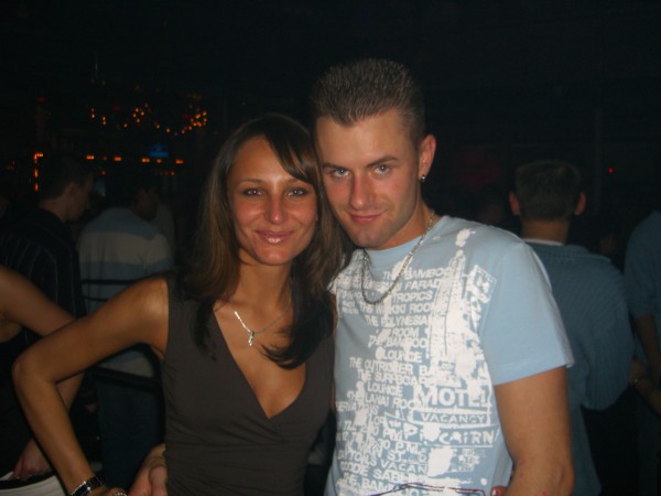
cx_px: 330
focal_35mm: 38
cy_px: 248
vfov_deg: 37.7
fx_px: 726
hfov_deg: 49.0
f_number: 2.8
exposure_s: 1/60
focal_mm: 7.9
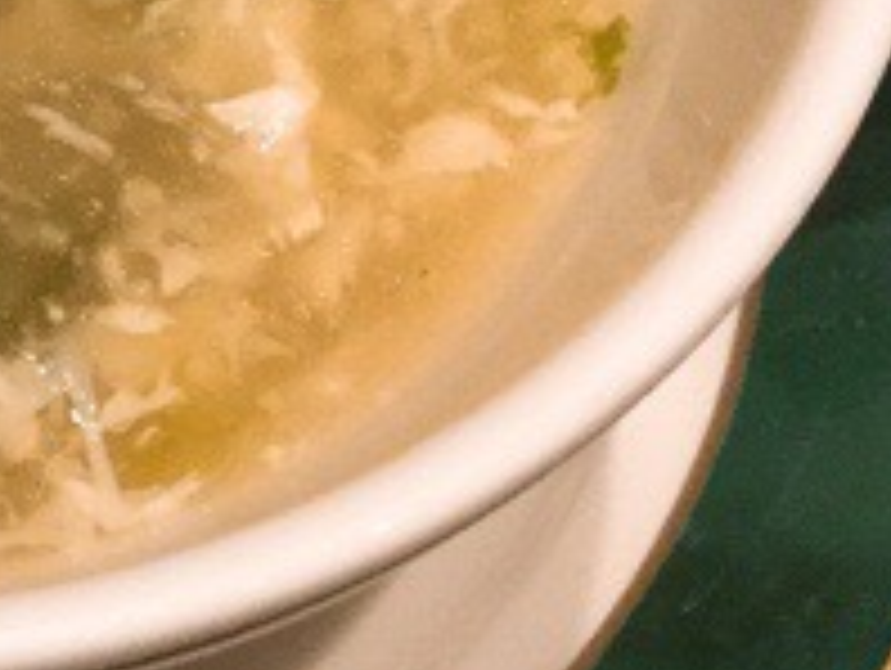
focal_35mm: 100
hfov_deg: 18.3
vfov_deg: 14.2
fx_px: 2577
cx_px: -256
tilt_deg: -57.9
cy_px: -198
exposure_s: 1/24
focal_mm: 3.3
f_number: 2.4
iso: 200
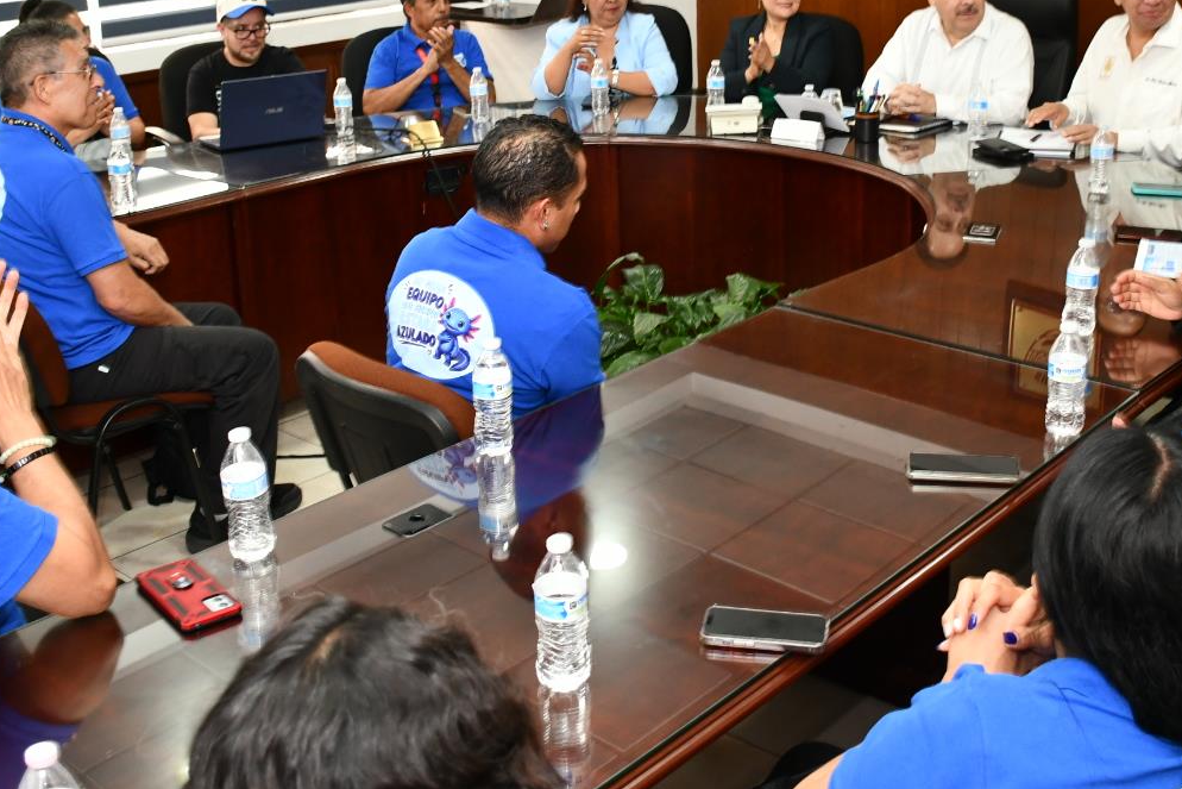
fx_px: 1445
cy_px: 158
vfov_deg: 29.8
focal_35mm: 44
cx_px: 641
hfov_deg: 44.5
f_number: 4
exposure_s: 1/60
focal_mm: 18
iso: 900
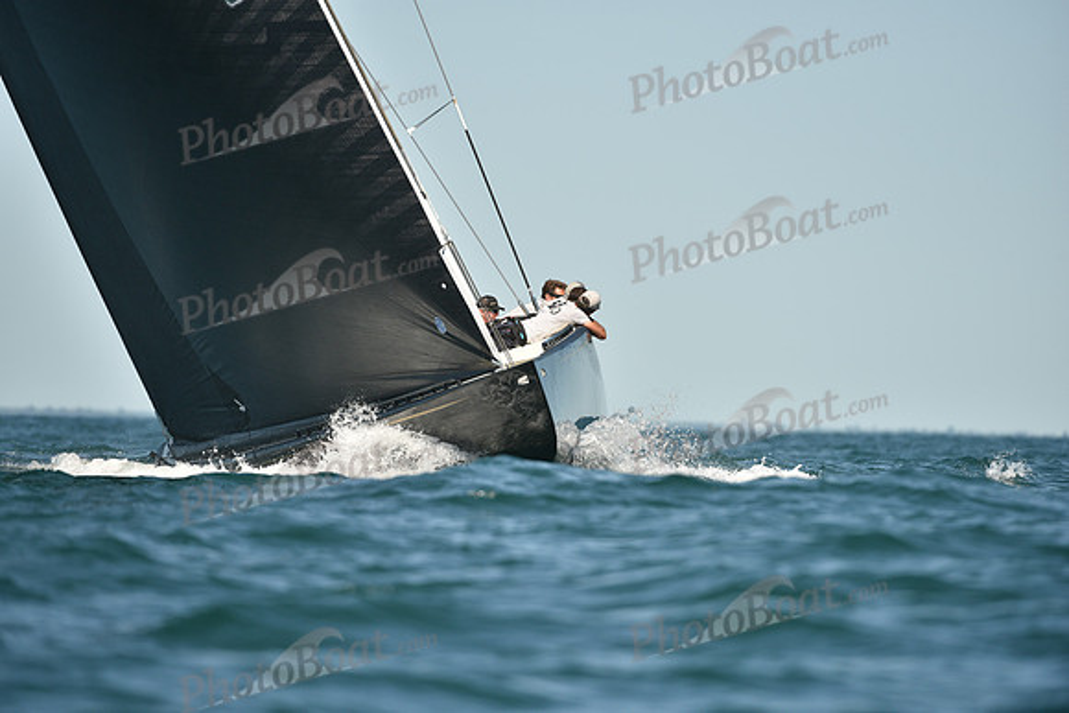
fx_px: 11880
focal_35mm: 400
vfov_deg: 3.4
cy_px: 356
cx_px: 534
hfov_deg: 5.2
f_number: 5
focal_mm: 400
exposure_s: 1/1600
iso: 250
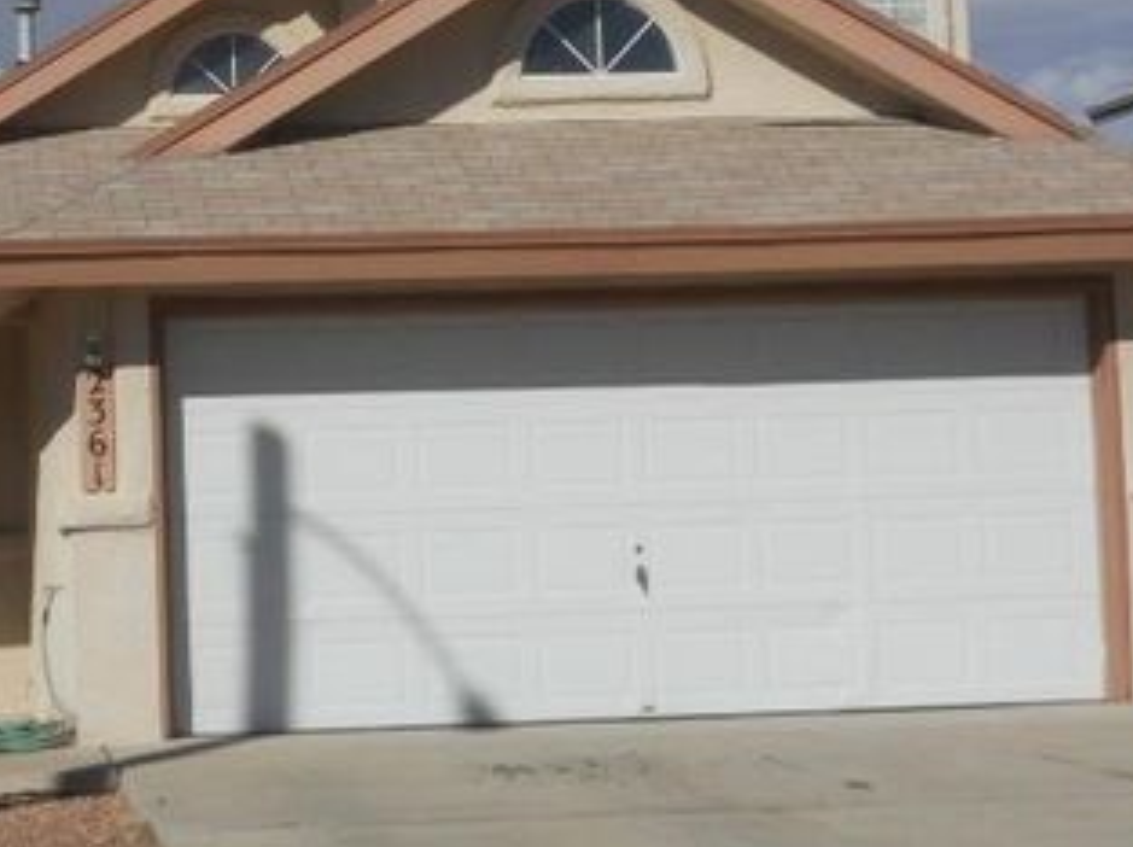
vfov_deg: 14.2
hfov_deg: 18.8
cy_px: 284
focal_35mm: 104
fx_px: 3400
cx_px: 297
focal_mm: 11.7
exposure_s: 1/1000
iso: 80
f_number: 5.3
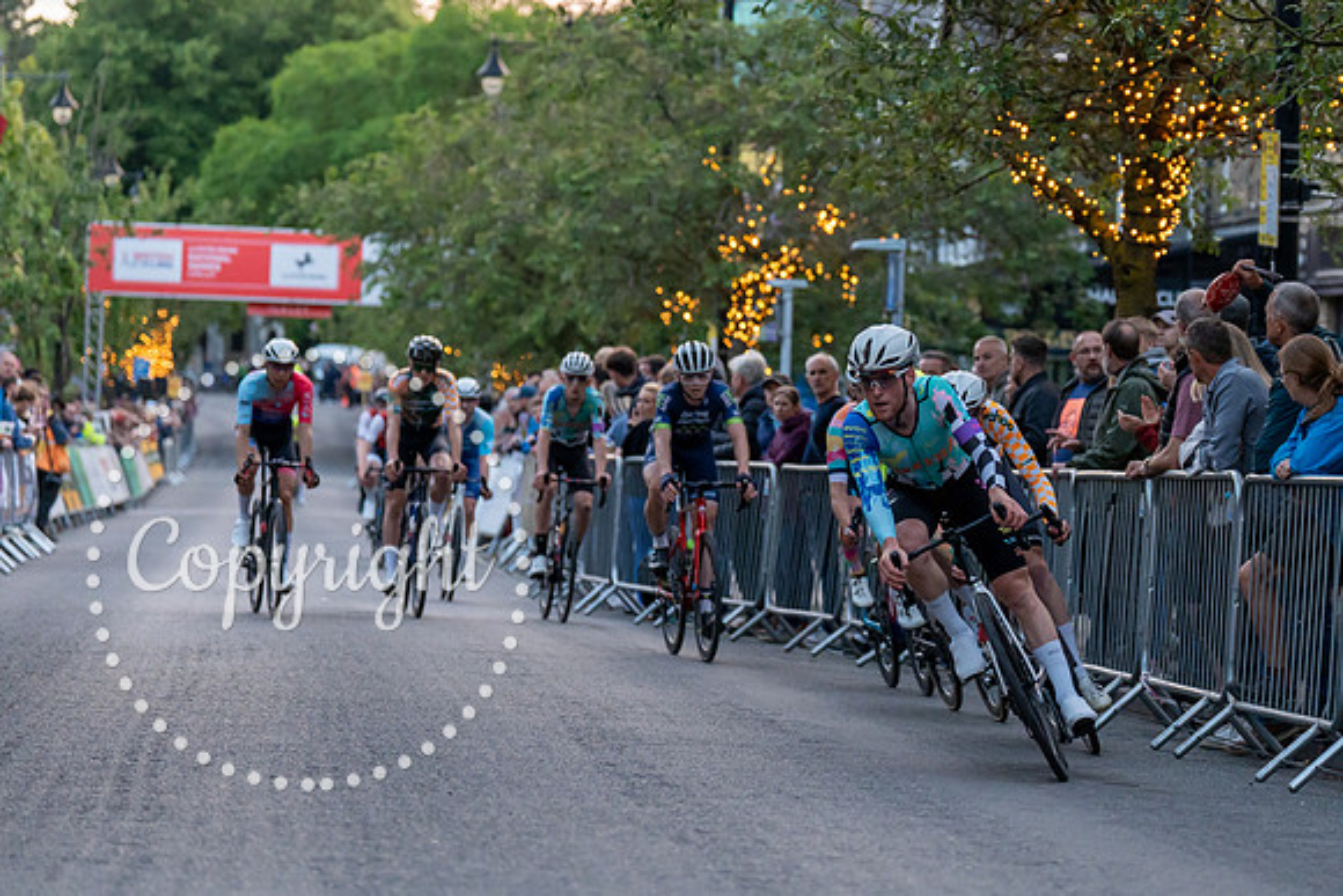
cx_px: 1010
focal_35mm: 152
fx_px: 5668
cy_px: 315
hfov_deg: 13.5
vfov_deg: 9.0
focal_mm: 101
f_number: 2.8
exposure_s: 1/1000
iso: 3200
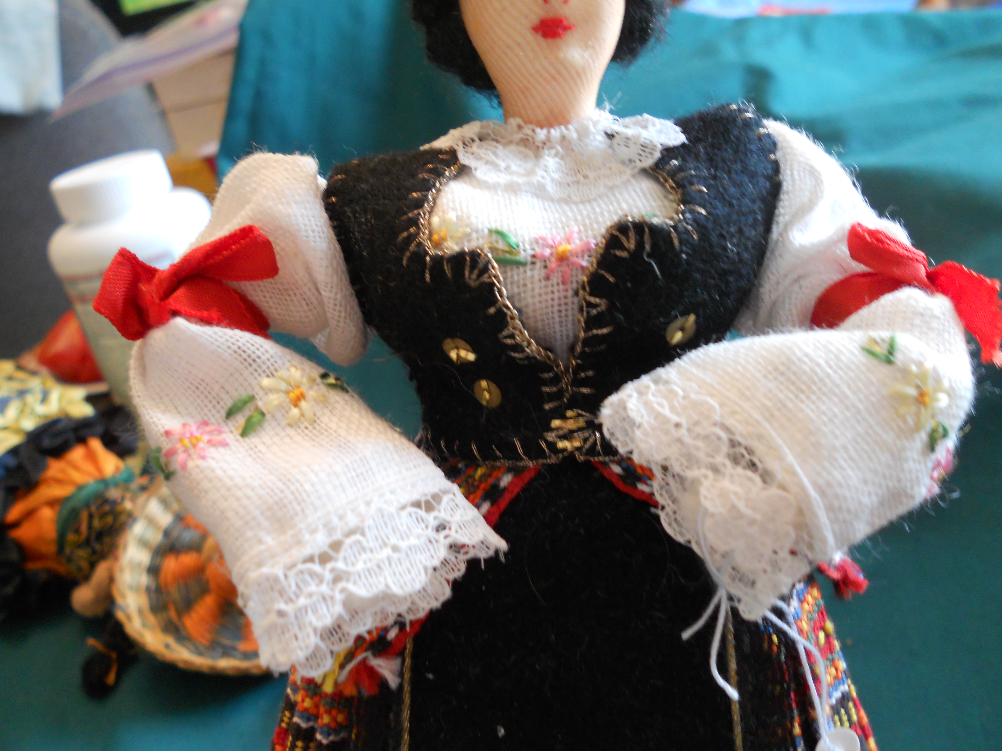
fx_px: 926
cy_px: 376
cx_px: 501
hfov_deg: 56.8
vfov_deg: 44.2
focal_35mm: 32
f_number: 3.5
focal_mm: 5.8
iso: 250
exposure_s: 1/30
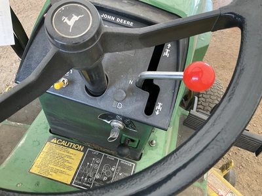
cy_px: 98
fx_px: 219
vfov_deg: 48.2
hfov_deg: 61.7
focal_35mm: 29
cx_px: 131
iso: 80
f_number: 1.8
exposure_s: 1/60
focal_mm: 3
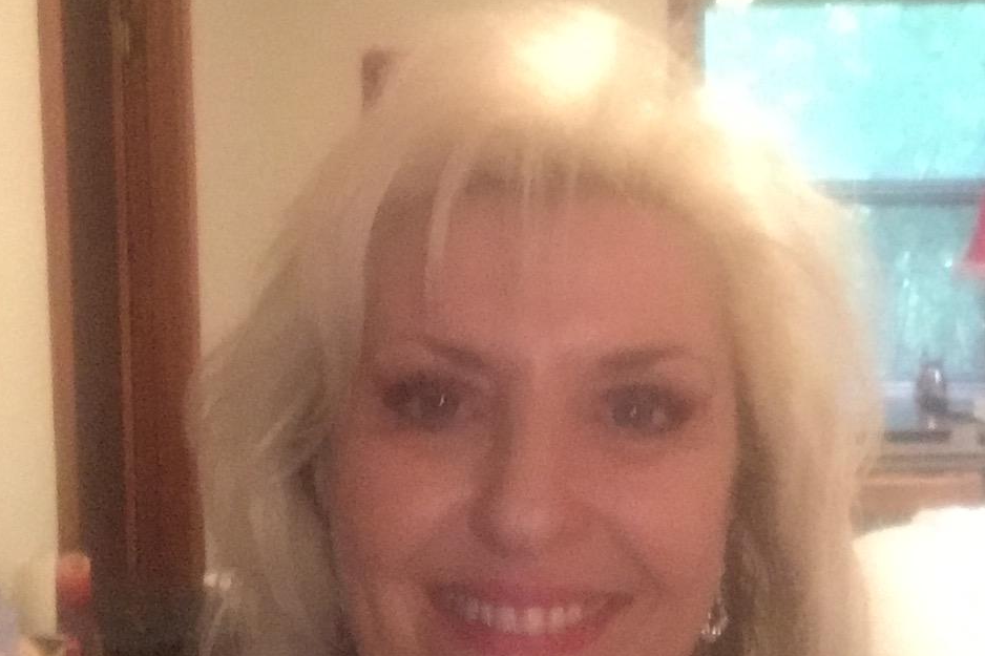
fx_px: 1204
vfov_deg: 30.4
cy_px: 263
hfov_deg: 44.5
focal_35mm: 44
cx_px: 499
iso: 800
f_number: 2.2
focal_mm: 2.65
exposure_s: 1/15
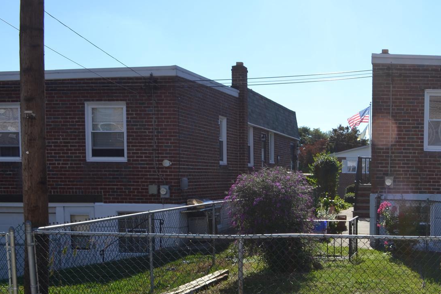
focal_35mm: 51
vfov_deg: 25.8
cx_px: 409
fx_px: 625
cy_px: 250
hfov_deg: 36.1
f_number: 10
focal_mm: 18
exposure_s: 1/200
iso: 100
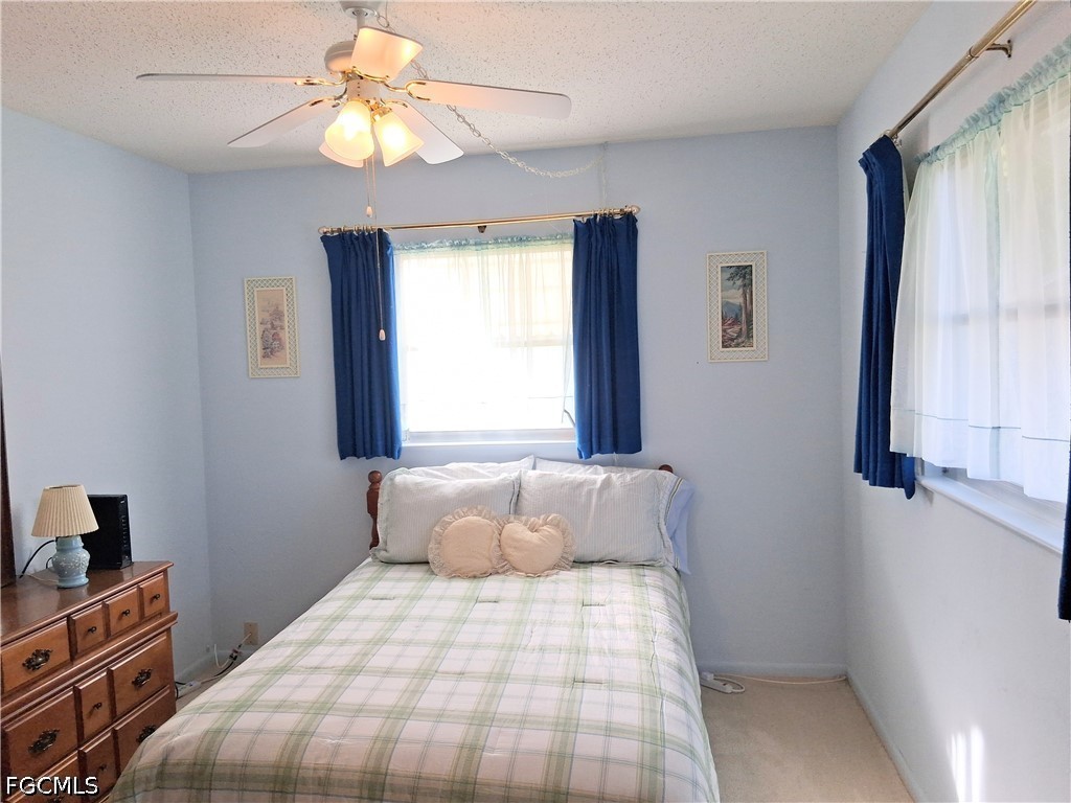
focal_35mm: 26
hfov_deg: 67.3
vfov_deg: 53.1
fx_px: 804
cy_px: 402
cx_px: 536
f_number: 1.8
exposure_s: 1/100
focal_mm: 3.98
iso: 40
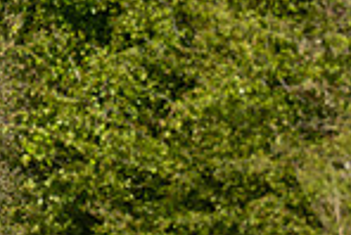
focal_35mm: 1098
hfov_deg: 1.9
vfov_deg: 1.3
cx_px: -174
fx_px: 10716
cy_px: 239
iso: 100
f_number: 4
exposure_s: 1/1000
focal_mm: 194
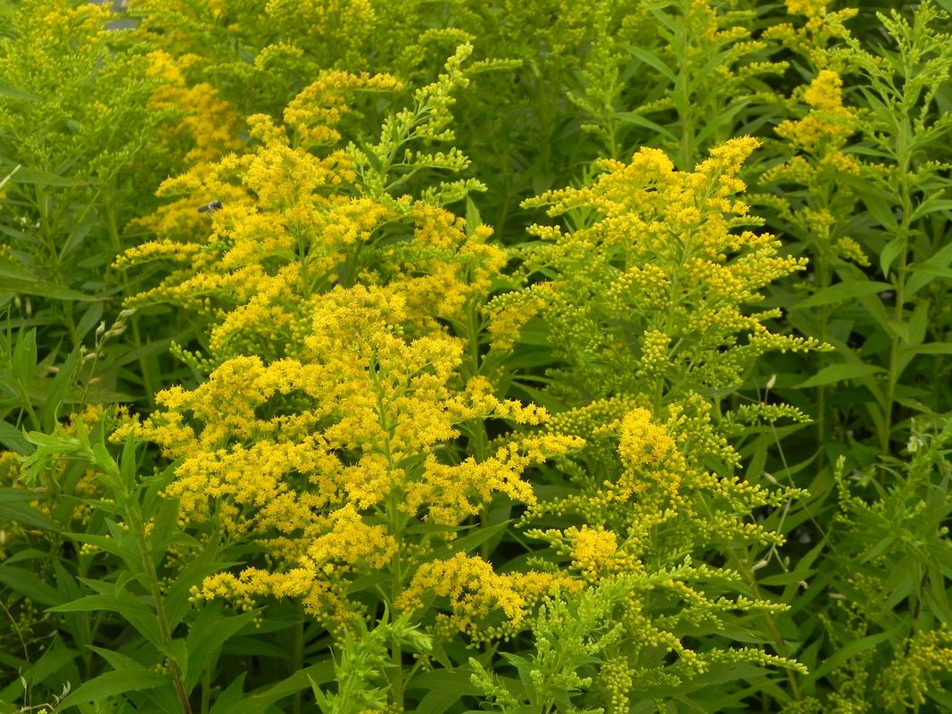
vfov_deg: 14.1
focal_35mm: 105
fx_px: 2887
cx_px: 476
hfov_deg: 18.7
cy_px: 357
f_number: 4.5
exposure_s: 1/500
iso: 160
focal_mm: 18.8
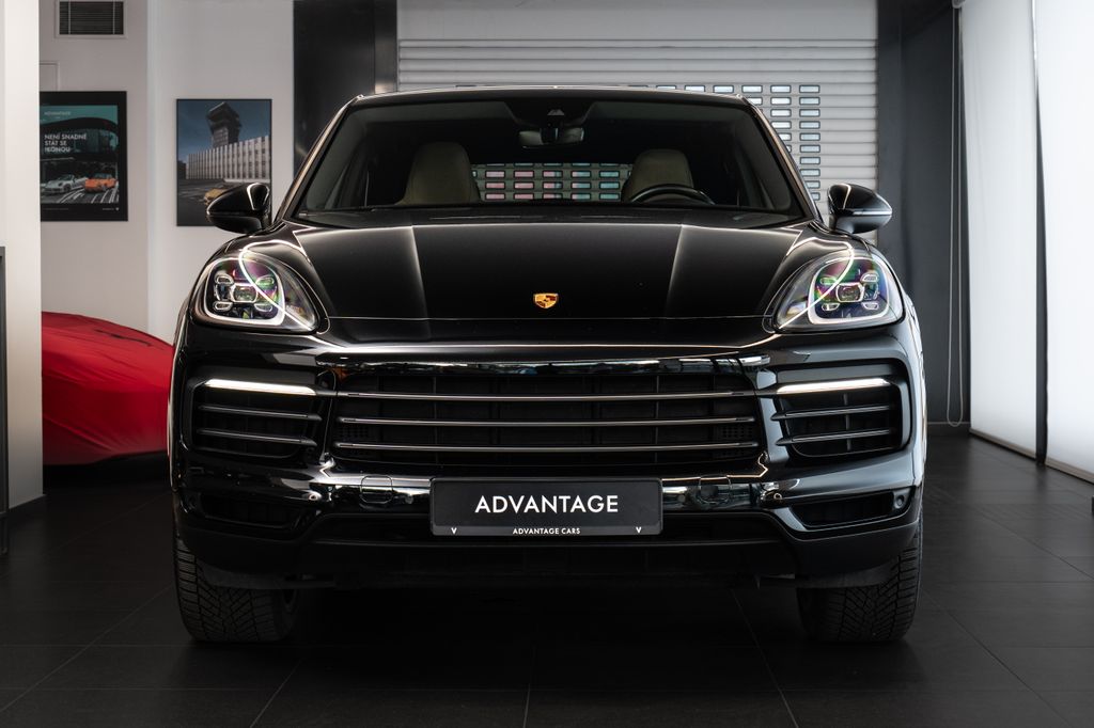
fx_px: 2106
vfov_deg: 19.6
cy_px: 332
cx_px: 550
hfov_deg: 29.1
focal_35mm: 69
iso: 1000
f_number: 5.6
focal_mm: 60
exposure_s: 1/50
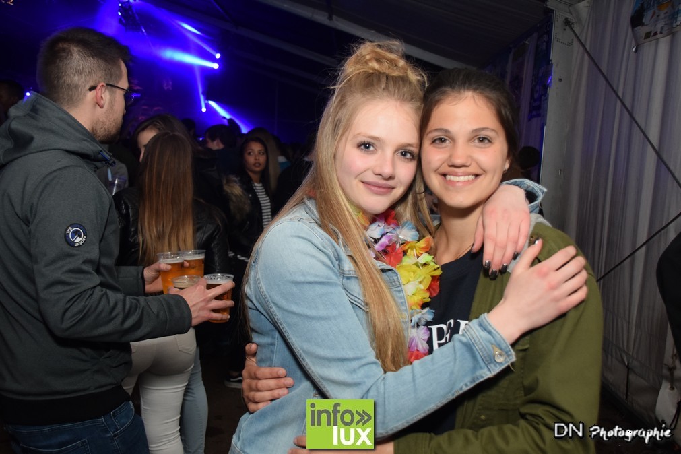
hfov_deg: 57.2
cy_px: 227
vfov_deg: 40.0
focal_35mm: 33
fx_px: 624
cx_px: 340
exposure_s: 1/50
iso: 1600
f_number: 3.8
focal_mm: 22
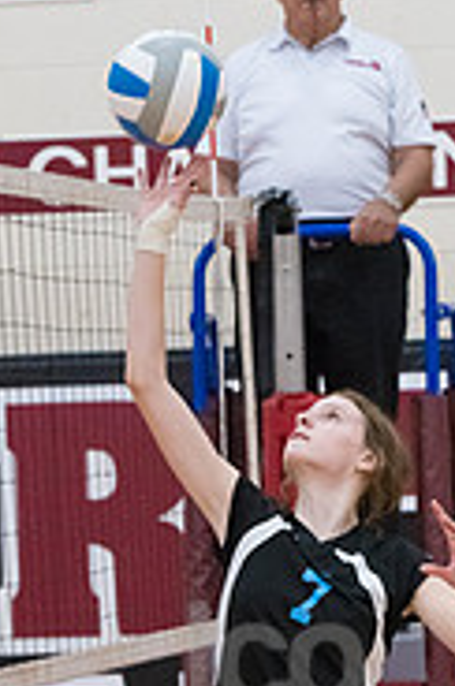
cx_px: 276
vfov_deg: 7.0
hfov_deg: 4.7
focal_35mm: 294
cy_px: 705
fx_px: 5594
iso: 6400
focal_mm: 120
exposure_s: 1/1000
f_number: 4.5
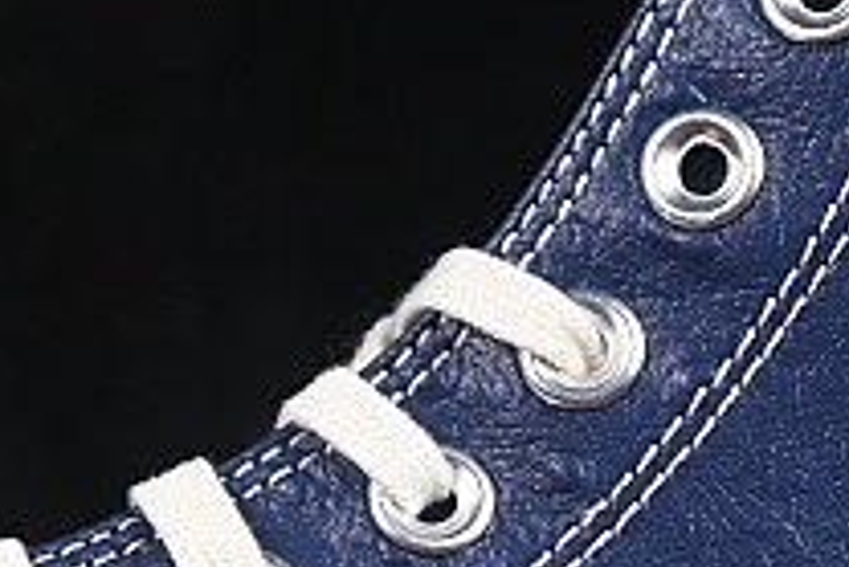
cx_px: 404
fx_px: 9180
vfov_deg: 3.5
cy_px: 445
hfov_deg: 5.3
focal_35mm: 389
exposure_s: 1/80
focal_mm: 50
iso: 160
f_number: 7.1
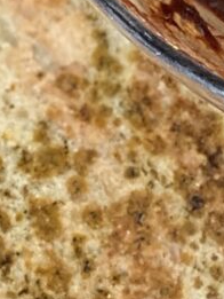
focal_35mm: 272
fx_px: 2345
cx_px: 565
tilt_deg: -61.0
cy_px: -124
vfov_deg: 7.2
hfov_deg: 5.3
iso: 250
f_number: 2
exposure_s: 1/97
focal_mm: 6
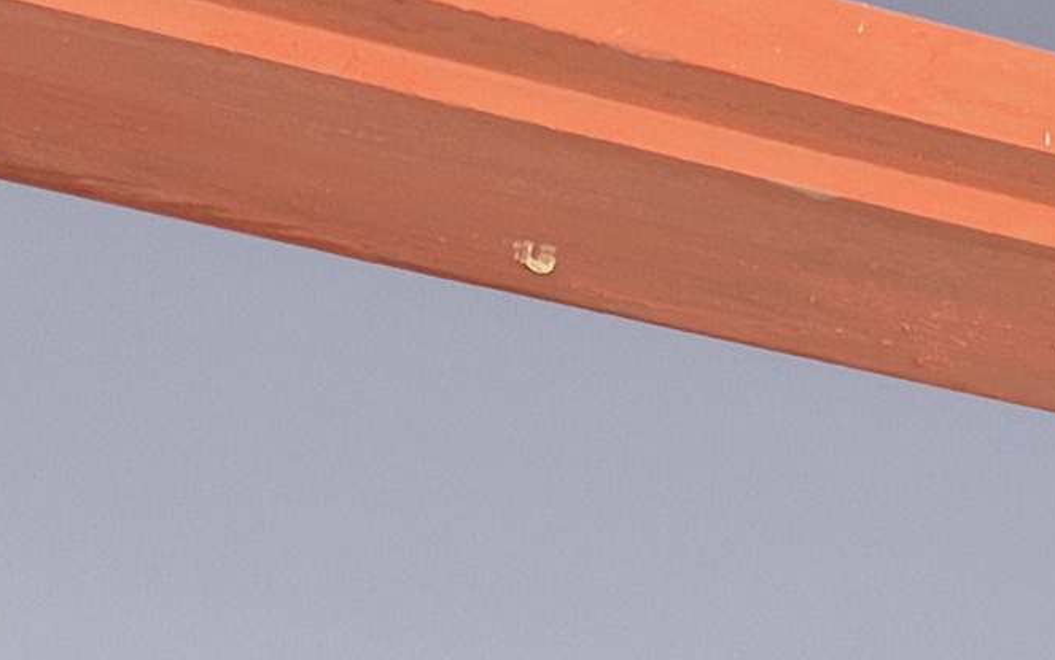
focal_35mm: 147
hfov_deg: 13.7
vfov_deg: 8.5
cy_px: 1290
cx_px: 1383
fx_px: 4228
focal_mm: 5.4
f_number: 1.8
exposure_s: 1/359
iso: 64
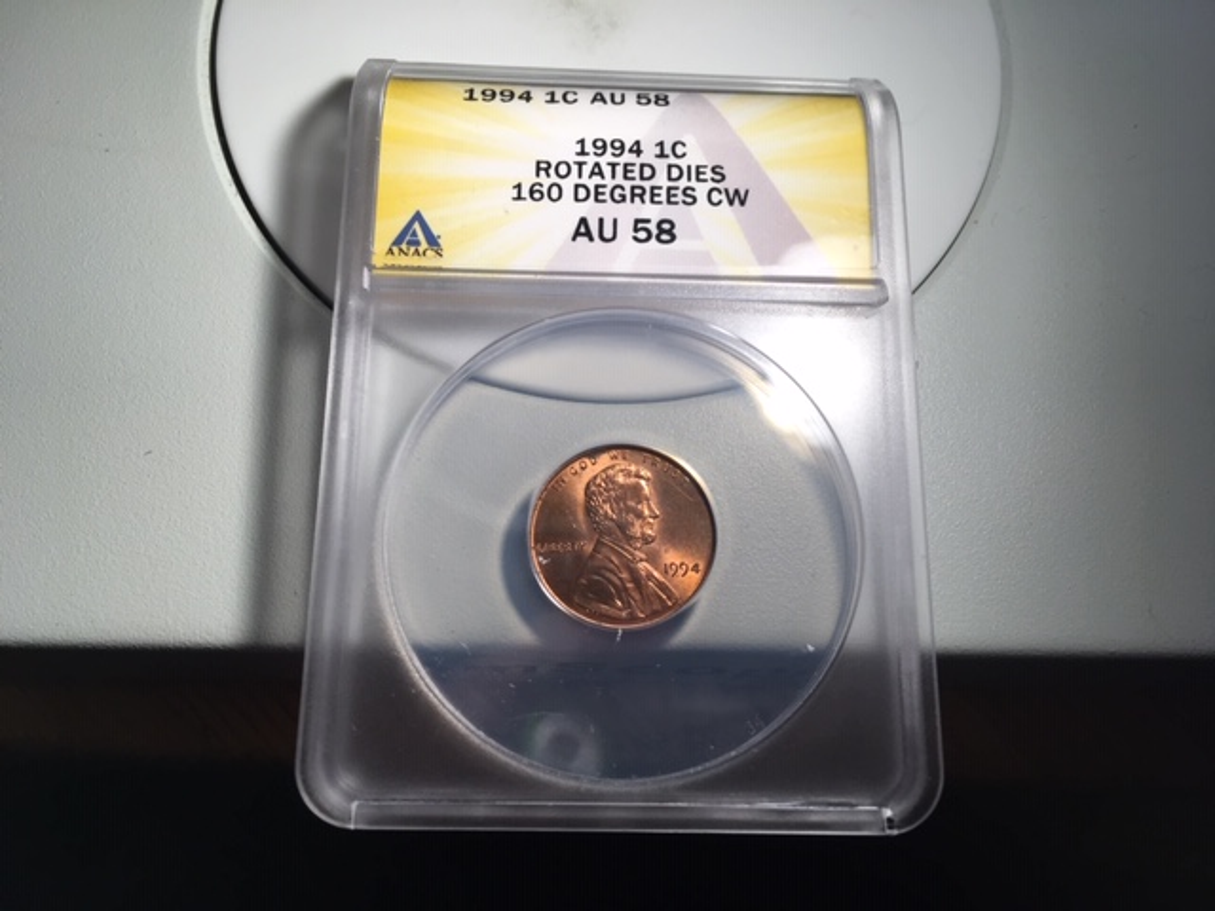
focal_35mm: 29
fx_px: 1018
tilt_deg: -71.8
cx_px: 608
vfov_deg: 48.2
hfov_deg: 61.7
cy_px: 456
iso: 32
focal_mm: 4.15
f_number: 2.2
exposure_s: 1/120
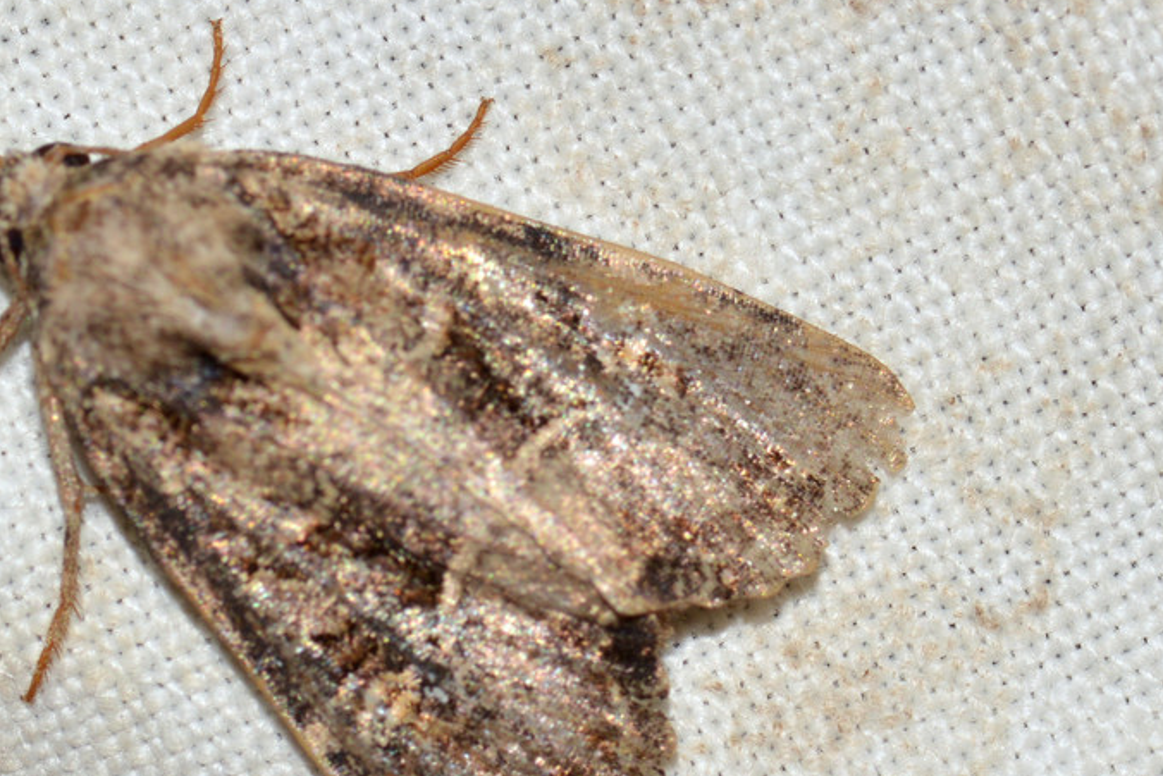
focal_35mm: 213
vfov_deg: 6.5
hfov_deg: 9.7
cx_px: 425
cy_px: 513
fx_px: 6882
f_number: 18
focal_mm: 100
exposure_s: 1/200
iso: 100
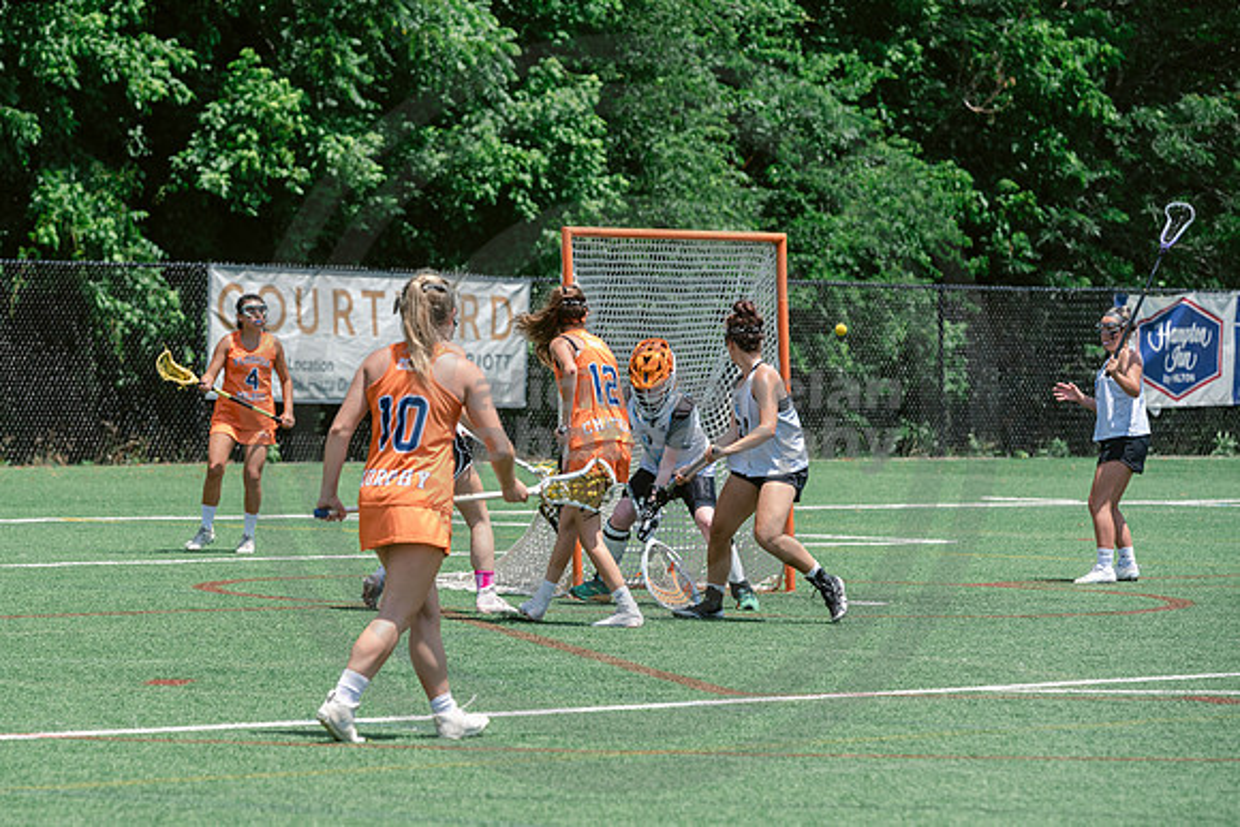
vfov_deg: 6.1
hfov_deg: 9.1
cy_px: 463
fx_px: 7774
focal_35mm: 226
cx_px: 522
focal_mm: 195
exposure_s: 1/2000
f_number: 5.6
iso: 400
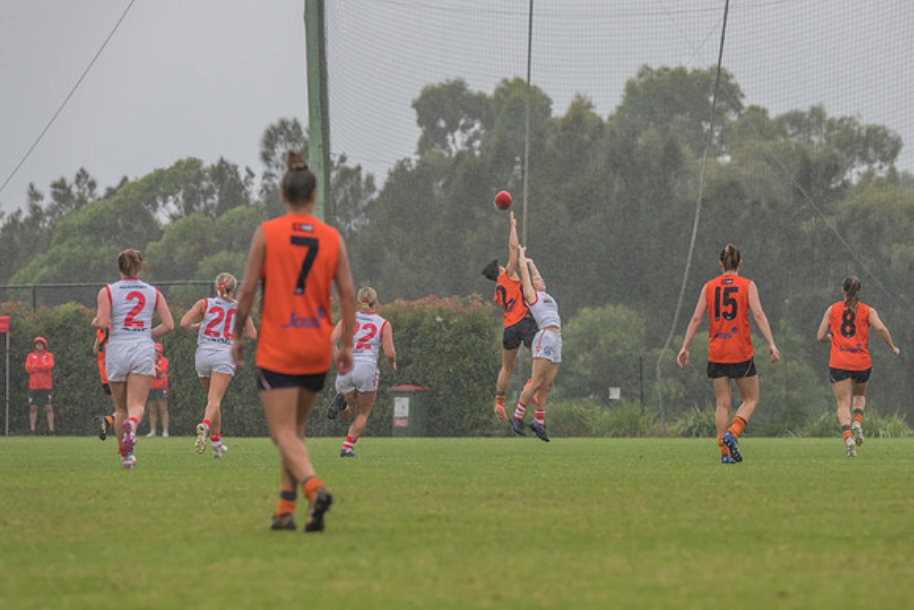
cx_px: 516
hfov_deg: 5.9
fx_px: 8872
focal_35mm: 349
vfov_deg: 3.9
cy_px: 278
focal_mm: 300
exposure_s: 1/2000
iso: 800
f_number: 6.3
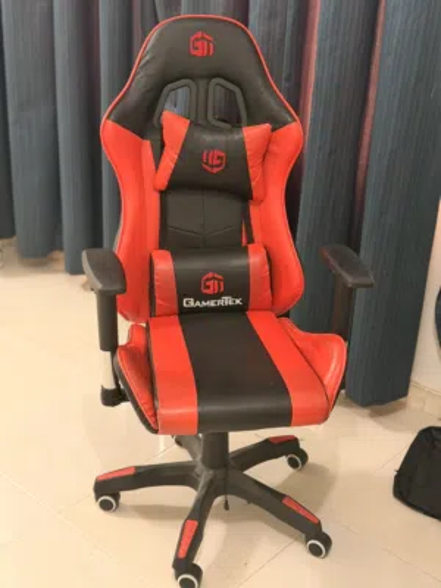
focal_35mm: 48
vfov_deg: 39.7
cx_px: 220
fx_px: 815
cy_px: 294
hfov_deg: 30.3
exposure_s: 1/25
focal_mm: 6.76
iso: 640
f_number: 1.78
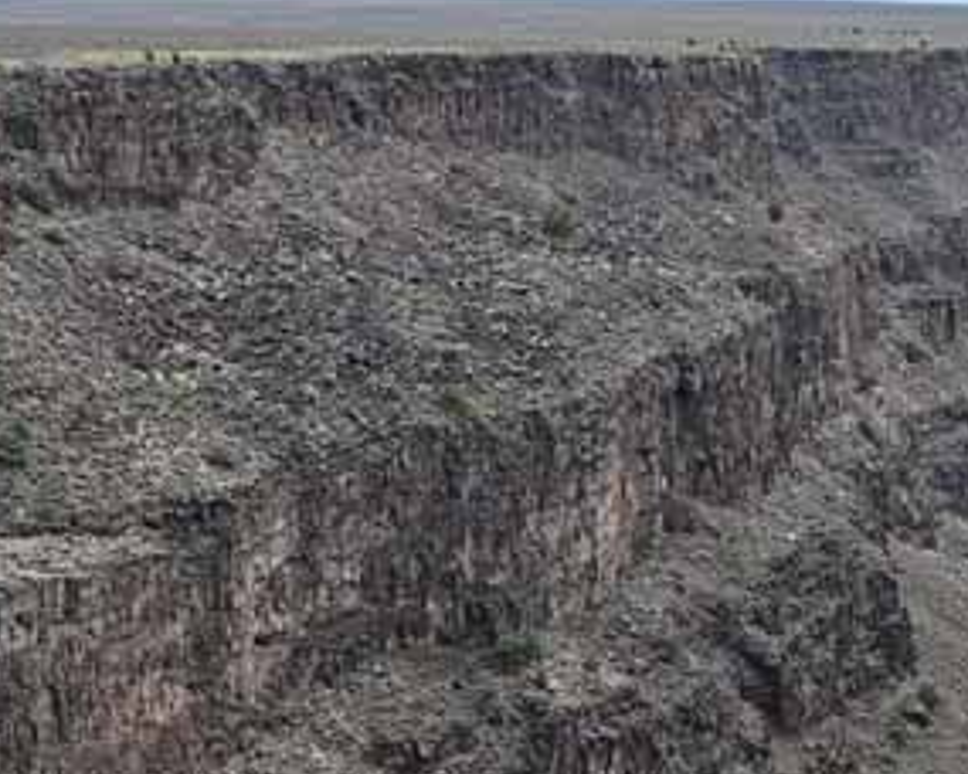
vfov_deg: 17.6
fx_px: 2492
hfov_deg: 21.6
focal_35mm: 87
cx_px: 825
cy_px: 508
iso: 64
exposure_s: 1/250
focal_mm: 33
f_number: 5.6
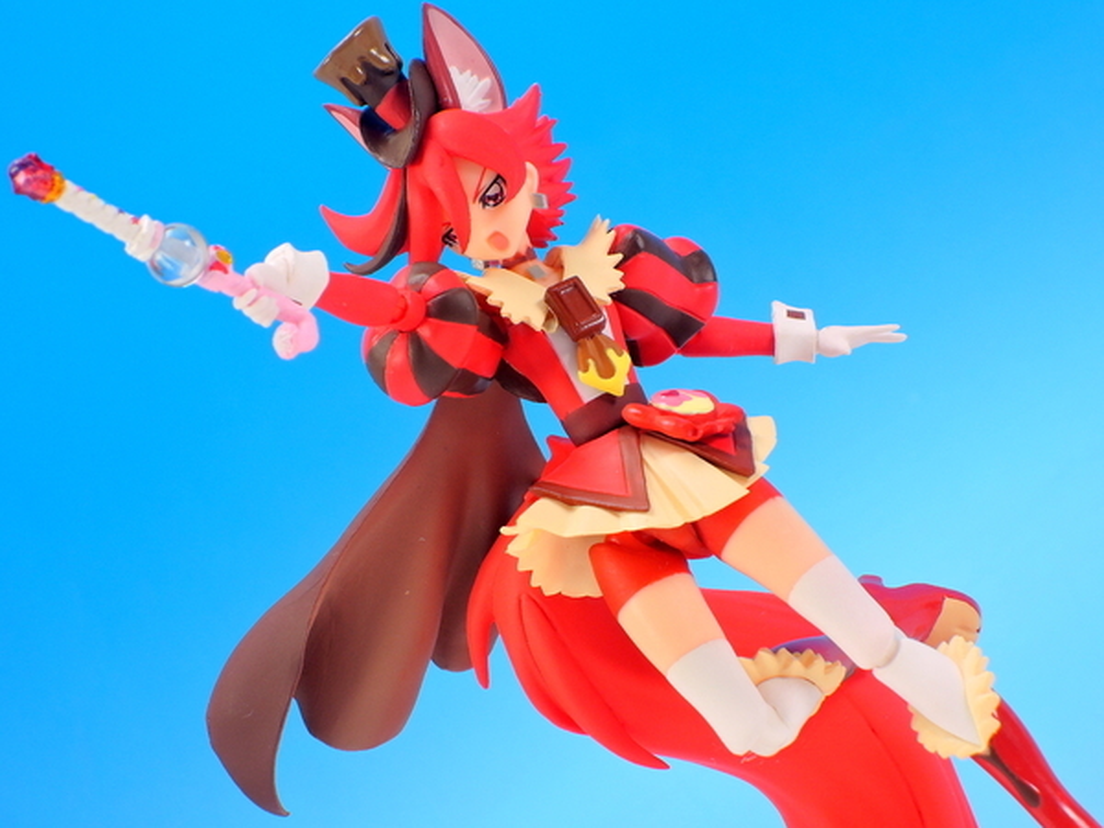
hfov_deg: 16.4
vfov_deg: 12.3
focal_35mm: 120
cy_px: 414
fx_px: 3827
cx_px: 552
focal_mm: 25.5
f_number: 6.3
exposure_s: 1/1.6
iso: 80
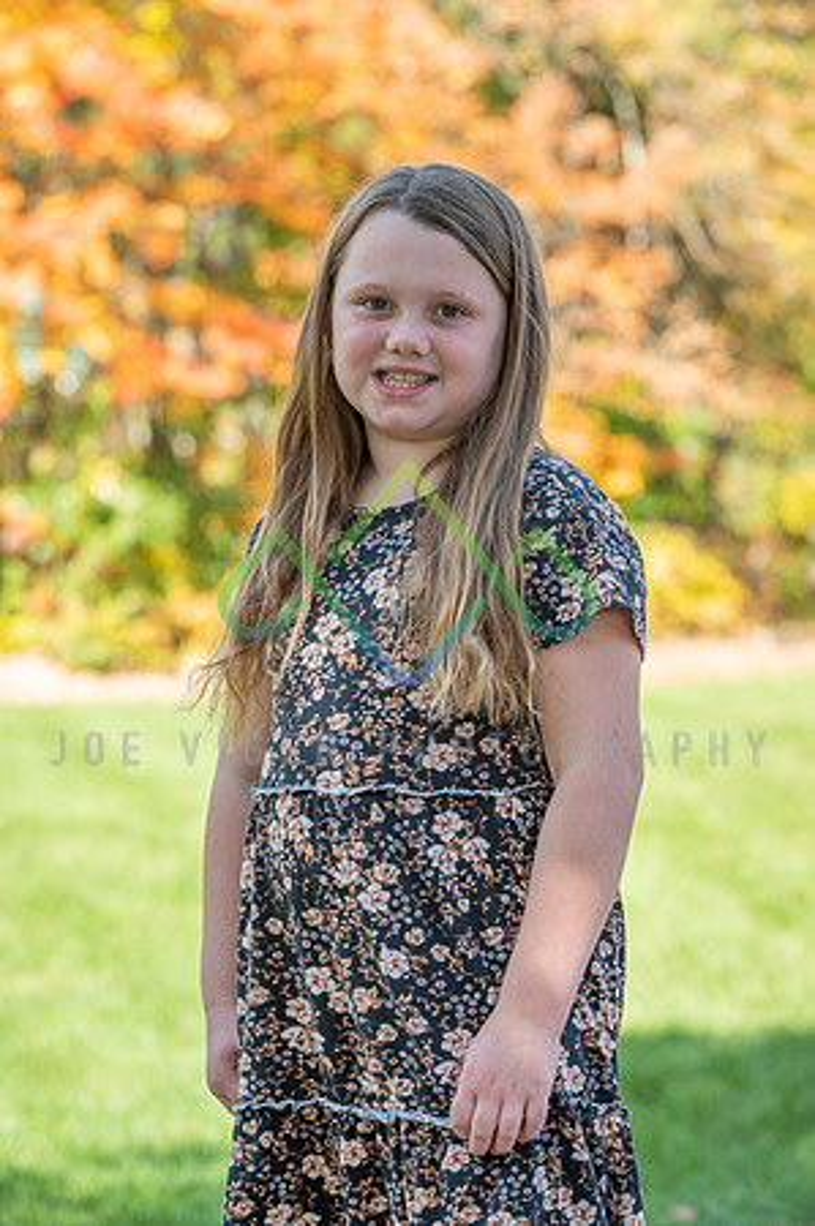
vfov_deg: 12.5
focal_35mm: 165
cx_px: 408
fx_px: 5616
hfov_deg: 8.3
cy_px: 613
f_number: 6.3
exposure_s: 1/100
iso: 100
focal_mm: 165
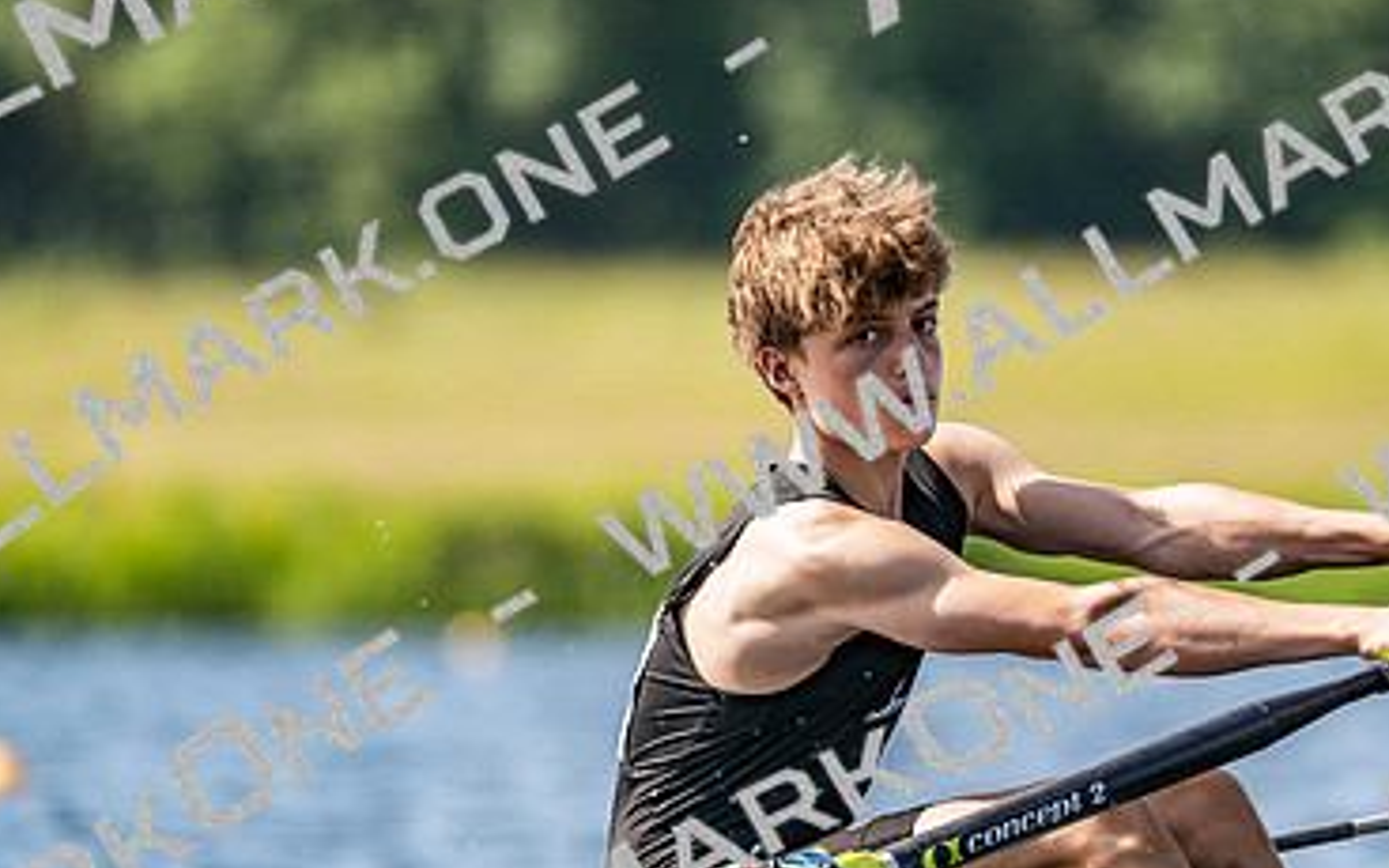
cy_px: 587
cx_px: 1064
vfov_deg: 2.0
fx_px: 24341
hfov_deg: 3.3
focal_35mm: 643
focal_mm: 400
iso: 320
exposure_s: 1/2500
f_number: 4.5
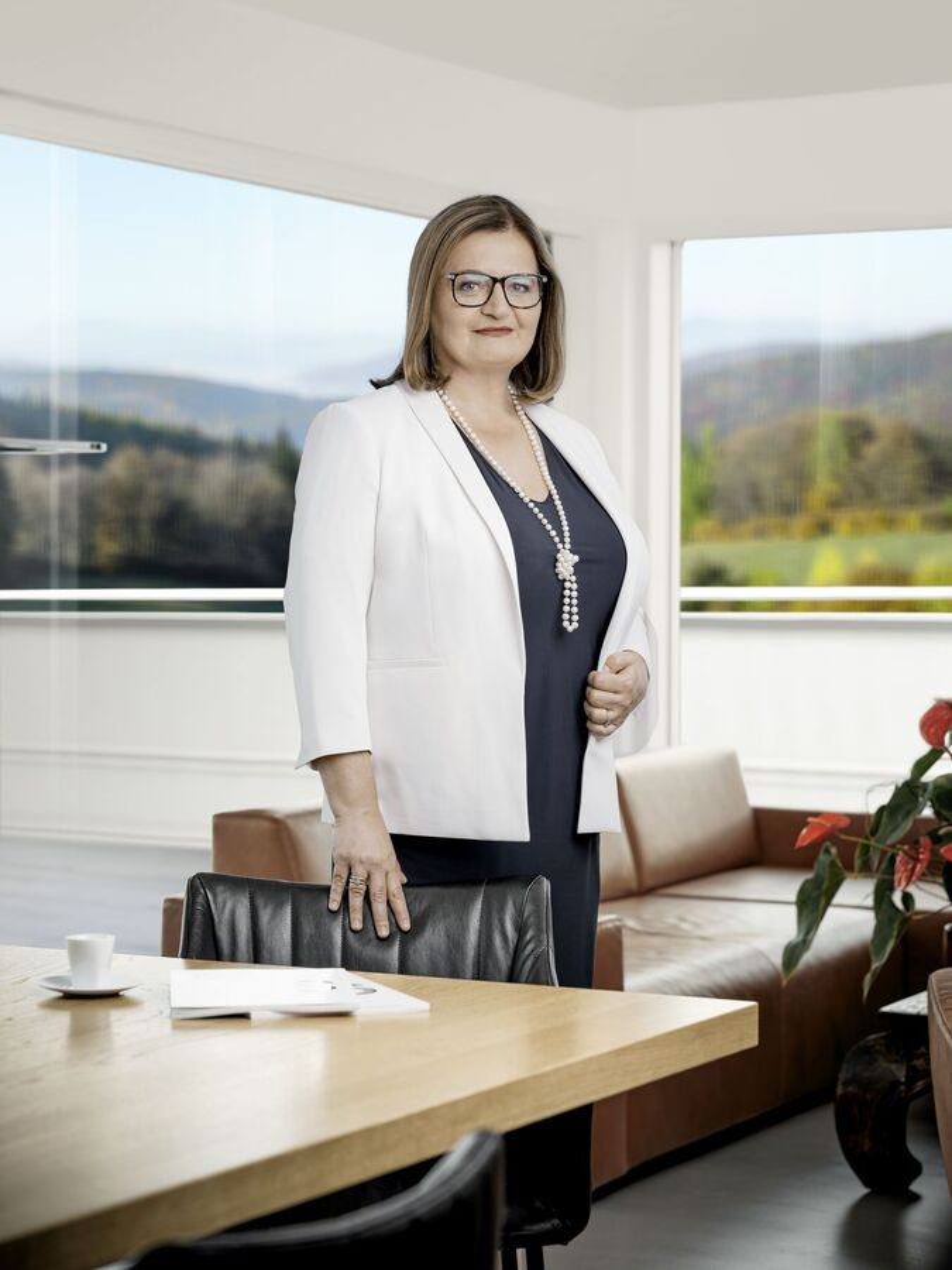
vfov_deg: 22.5
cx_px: 476
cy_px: 635
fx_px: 3190
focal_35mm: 87
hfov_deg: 17.0
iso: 100
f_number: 5.6
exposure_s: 1/40
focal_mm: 110
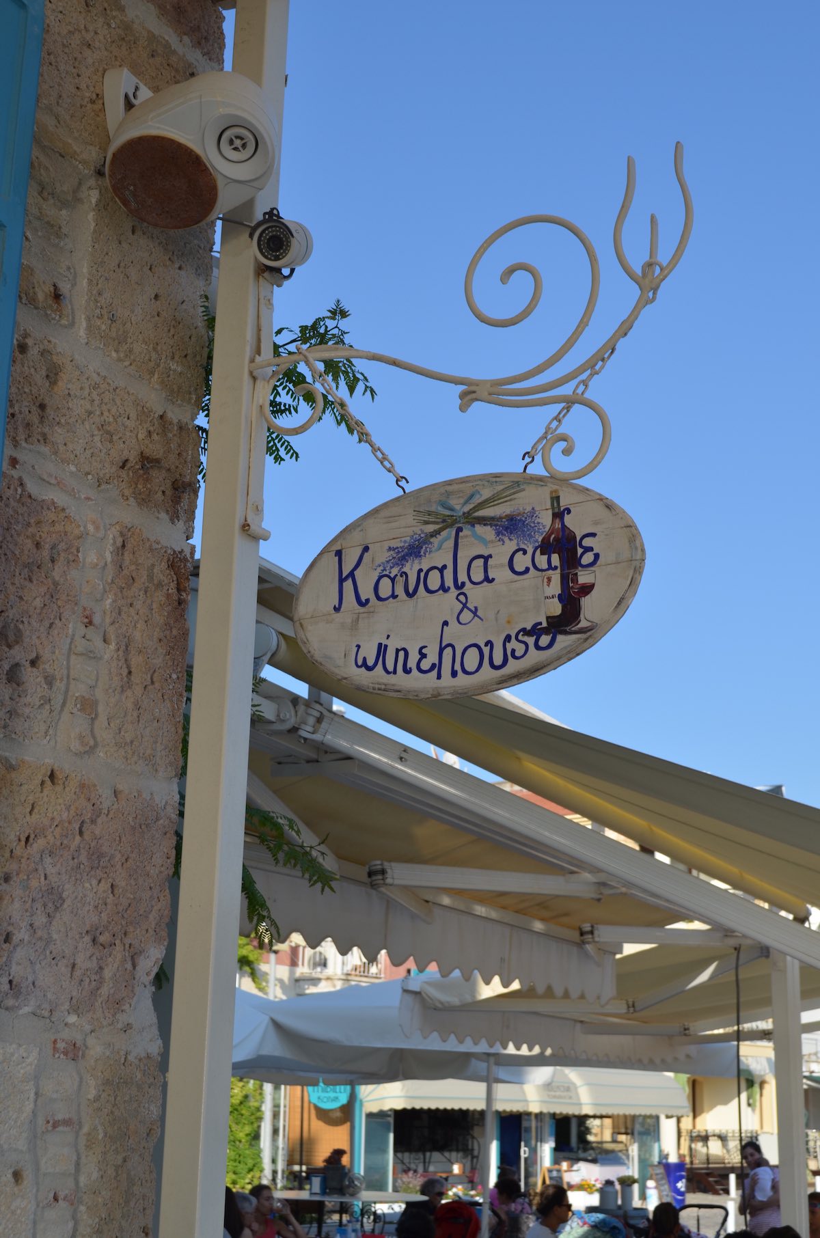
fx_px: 1750
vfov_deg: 39.0
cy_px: 619
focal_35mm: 51
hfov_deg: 26.4
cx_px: 410
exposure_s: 1/200
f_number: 8
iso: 100
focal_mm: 34
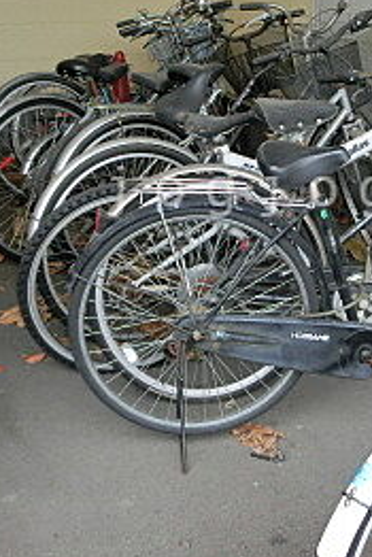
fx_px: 944
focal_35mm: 61
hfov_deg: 22.2
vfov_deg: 32.6
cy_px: 191
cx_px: 253
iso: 100
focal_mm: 4.24
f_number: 3
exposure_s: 1/125
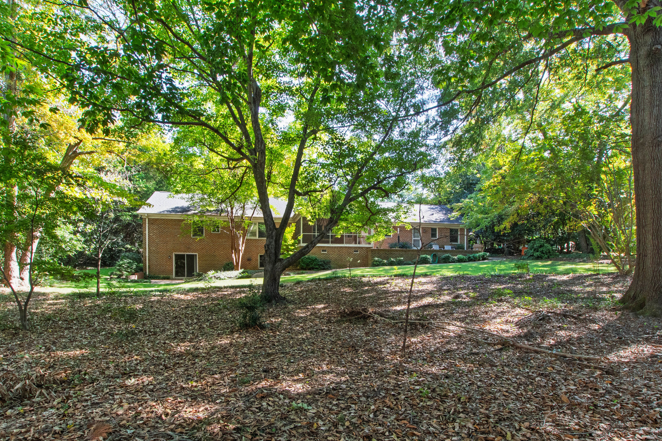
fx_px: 313
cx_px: 335
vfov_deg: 70.2
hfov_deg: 93.3
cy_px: 247
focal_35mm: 17
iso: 640
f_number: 9
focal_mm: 10
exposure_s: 1/100
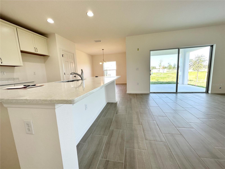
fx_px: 91
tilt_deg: -8.3
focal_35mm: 14
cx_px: 112
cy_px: 84
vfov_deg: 85.7
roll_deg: +2.6
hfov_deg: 102.1
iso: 64
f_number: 2.2
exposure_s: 1/120
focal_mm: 2.22
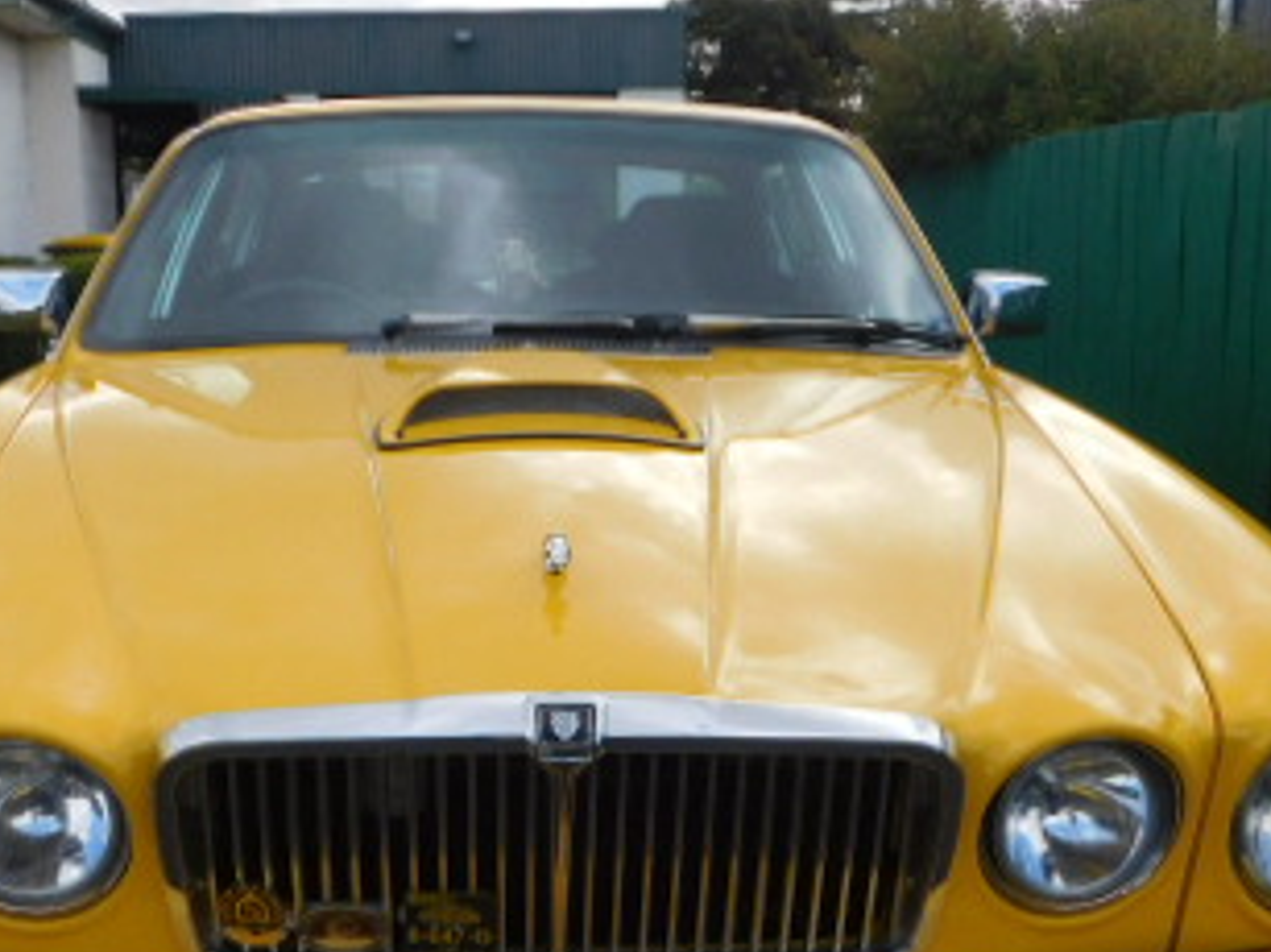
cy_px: 613
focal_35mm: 48
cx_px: 546
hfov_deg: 39.6
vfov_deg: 30.1
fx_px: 1762
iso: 125
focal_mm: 4
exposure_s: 1/1000
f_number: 3
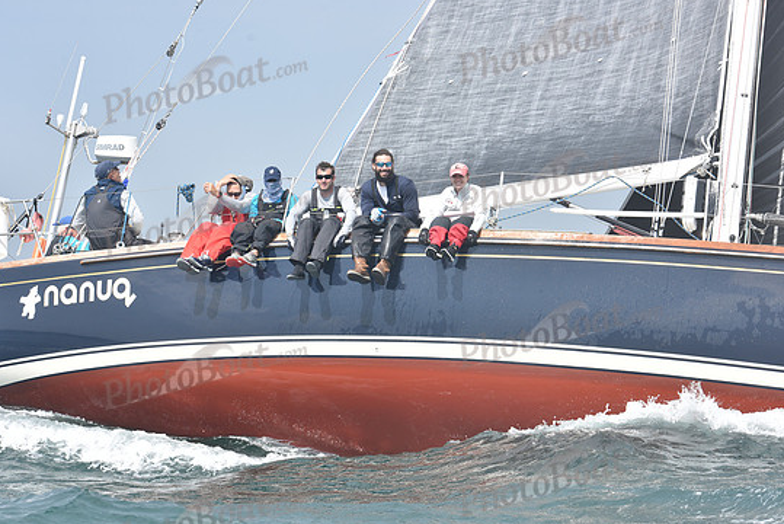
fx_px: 2462
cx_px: 384
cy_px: 276
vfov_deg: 12.1
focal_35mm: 113
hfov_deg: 18.1
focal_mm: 105
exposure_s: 1/800
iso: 320
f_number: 9
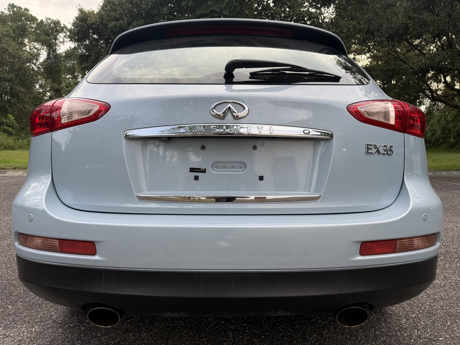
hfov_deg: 71.6
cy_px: 172
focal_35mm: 24
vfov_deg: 56.8
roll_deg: +0.4
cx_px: 230
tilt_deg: -3.8
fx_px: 319
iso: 80
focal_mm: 6.76
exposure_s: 1/461
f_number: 1.78
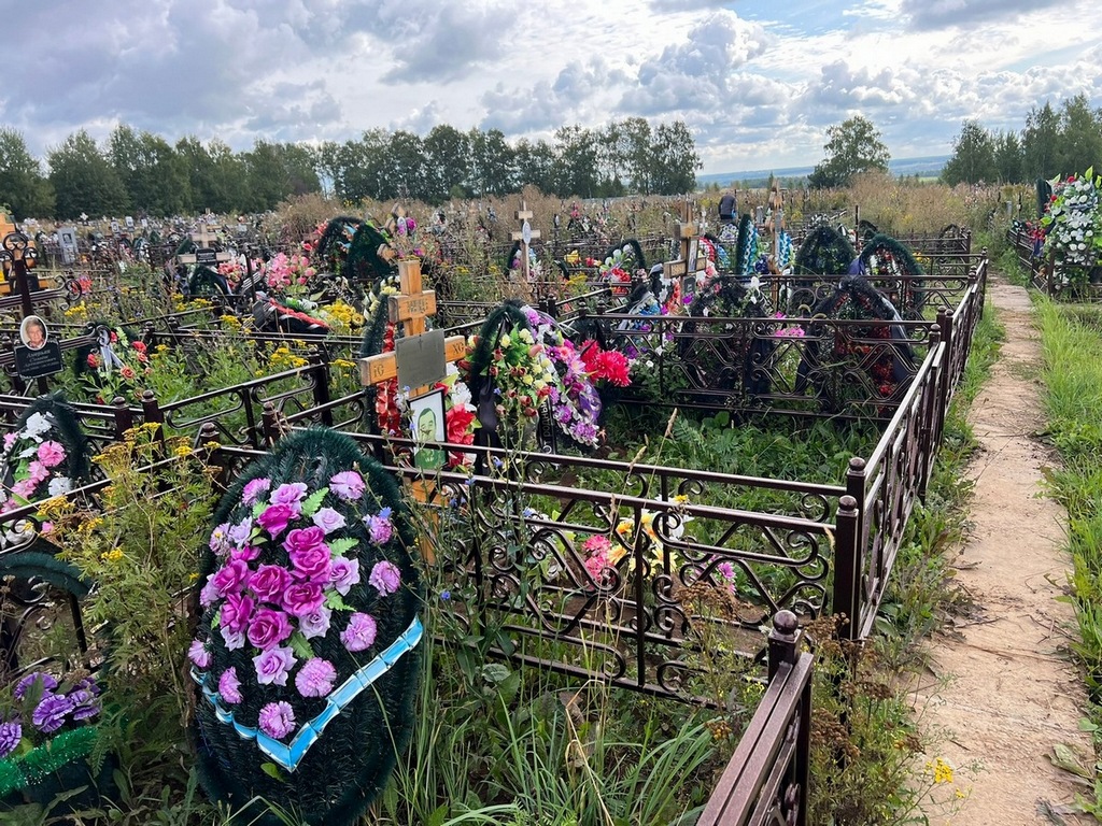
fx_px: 828
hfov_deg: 67.3
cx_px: 551
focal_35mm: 26
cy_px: 413
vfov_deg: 53.1
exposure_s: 1/1124
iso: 50
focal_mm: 5.7
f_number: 1.5
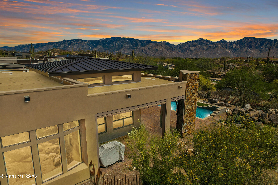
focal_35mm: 22
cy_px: 92
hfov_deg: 78.6
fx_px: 170
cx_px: 139
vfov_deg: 57.2
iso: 100
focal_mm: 8.4
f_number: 2.8
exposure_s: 1/3200
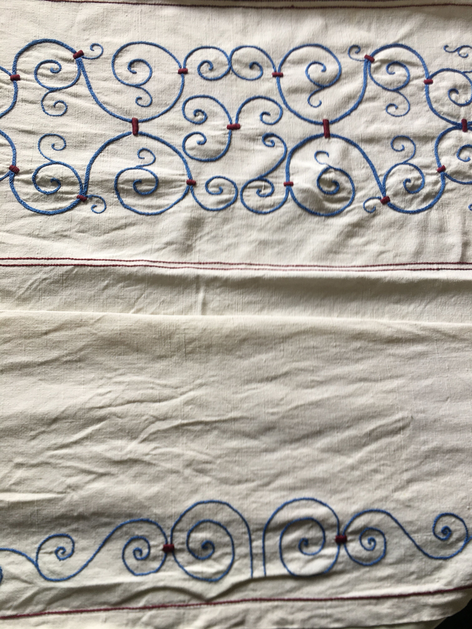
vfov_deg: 61.7
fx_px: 527
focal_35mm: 29
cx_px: 236
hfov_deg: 48.2
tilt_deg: -76.0
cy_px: 314
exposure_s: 1/50
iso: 25
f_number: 2.2
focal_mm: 4.15
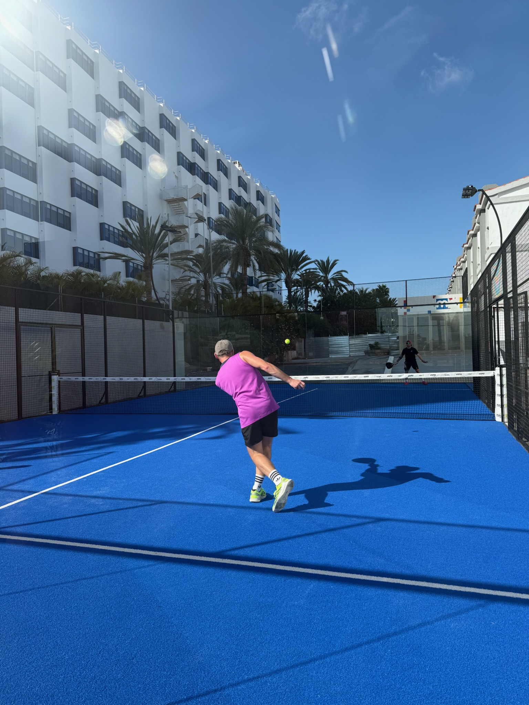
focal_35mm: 24
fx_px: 489
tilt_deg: -0.2
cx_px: 264
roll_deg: +1.1
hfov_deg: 56.8
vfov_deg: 71.6
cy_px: 352
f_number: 1.78
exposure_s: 1/3425
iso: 80
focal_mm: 6.76
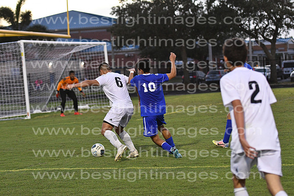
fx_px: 1041
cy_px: 98
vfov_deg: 10.8
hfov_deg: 16.1
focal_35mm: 128
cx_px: 147
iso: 3200
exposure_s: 1/800
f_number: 3.2
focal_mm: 85
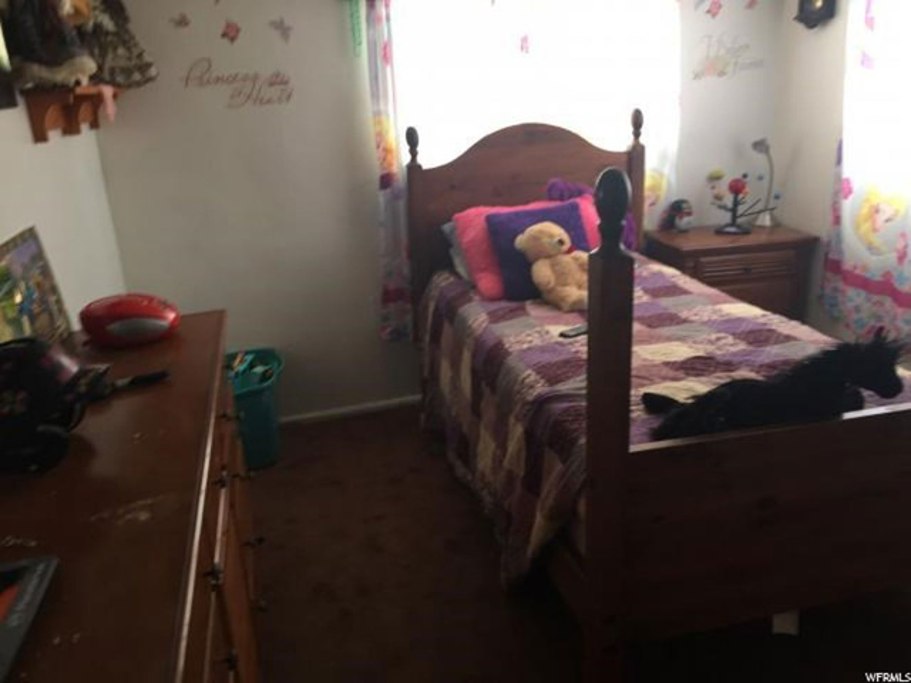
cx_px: 456
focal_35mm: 29
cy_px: 342
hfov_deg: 61.7
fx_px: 763
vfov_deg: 48.2
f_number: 2.2
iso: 50
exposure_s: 1/30
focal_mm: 4.15
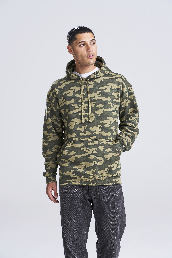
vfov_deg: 16.8
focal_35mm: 122
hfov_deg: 11.2
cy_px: 129
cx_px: 86
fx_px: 874
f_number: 10
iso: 400
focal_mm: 122
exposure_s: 1/160
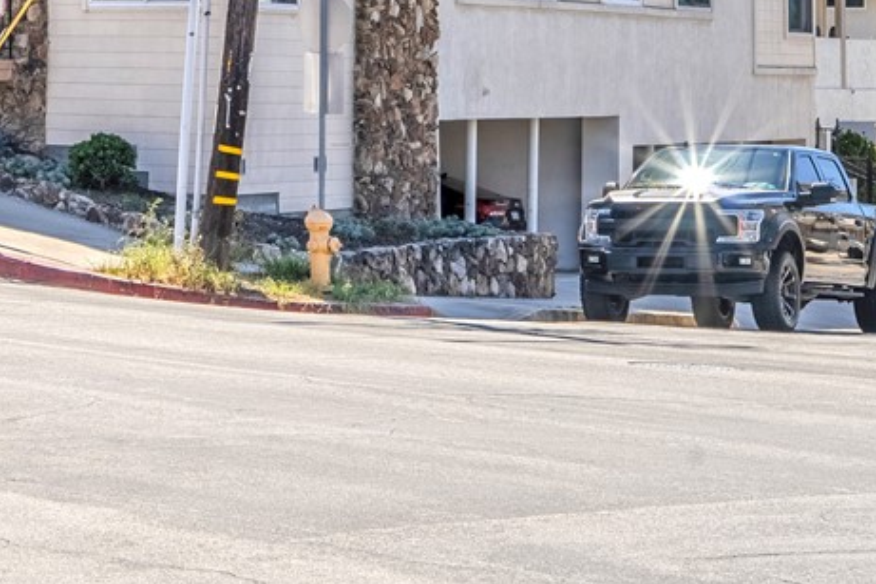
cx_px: -5
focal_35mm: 141
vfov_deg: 9.6
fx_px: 3433
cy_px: -74
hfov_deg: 14.3
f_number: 11
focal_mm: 59.9
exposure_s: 1/5000
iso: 400
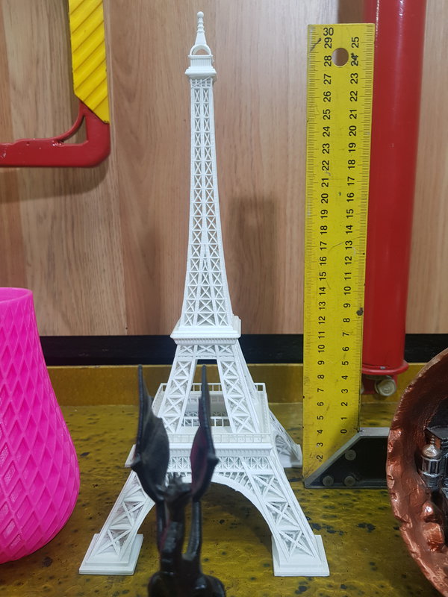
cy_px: 298
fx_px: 449
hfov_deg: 53.1
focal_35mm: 26
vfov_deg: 67.3
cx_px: 224
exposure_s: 1/50
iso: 80
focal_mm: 4.2
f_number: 1.7
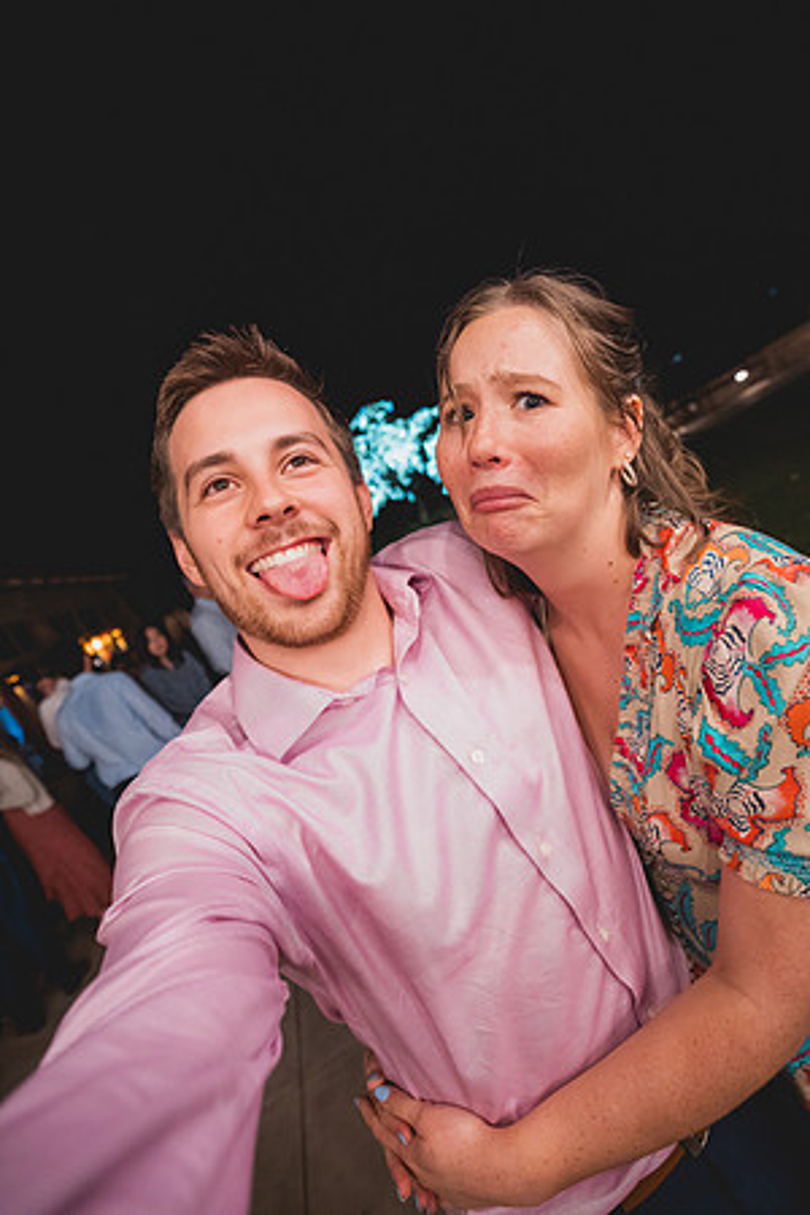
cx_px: 405
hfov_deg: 67.4
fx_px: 607
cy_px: 608
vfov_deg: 90.0
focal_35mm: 18
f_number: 2.8
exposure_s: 1/160
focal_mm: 18
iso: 3200
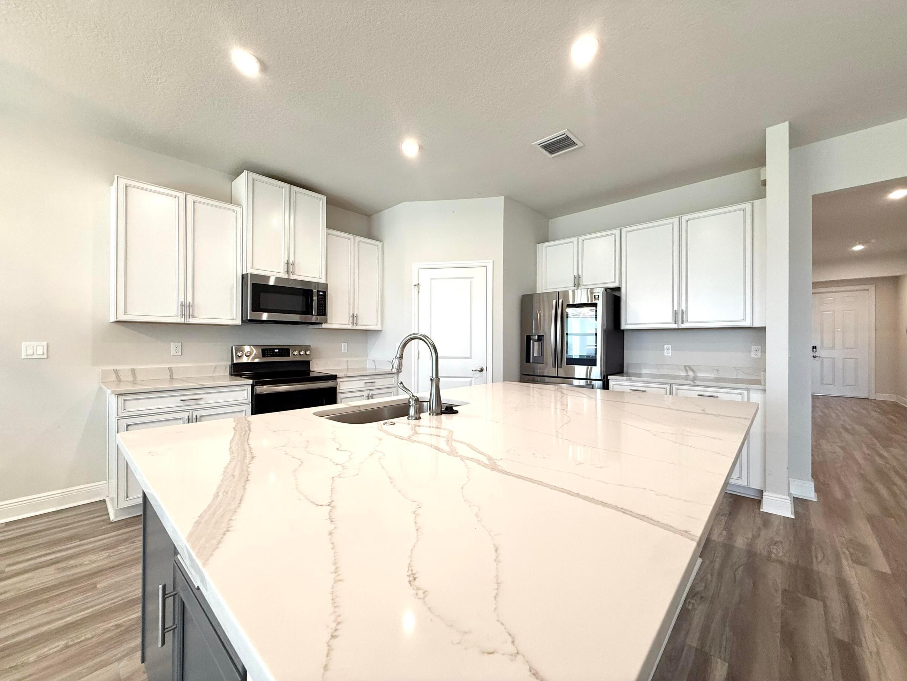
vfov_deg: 85.7
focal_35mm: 14
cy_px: 340
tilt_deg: +0.9
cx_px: 454
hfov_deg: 102.1
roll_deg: +0.1
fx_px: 367
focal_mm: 2.22
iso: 200
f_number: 2.2
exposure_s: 1/120
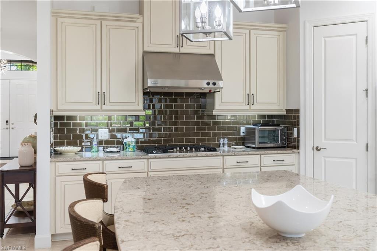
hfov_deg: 54.4
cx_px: 188
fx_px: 367
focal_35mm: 35
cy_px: 126
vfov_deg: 37.9
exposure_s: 1/125
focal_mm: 35
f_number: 5.6
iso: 1600
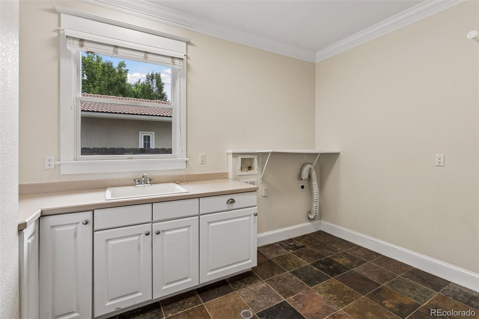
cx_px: 240
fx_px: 226
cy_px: 160
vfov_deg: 70.4
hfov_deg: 93.3
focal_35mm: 17
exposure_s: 1/13
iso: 400
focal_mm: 17
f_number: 9
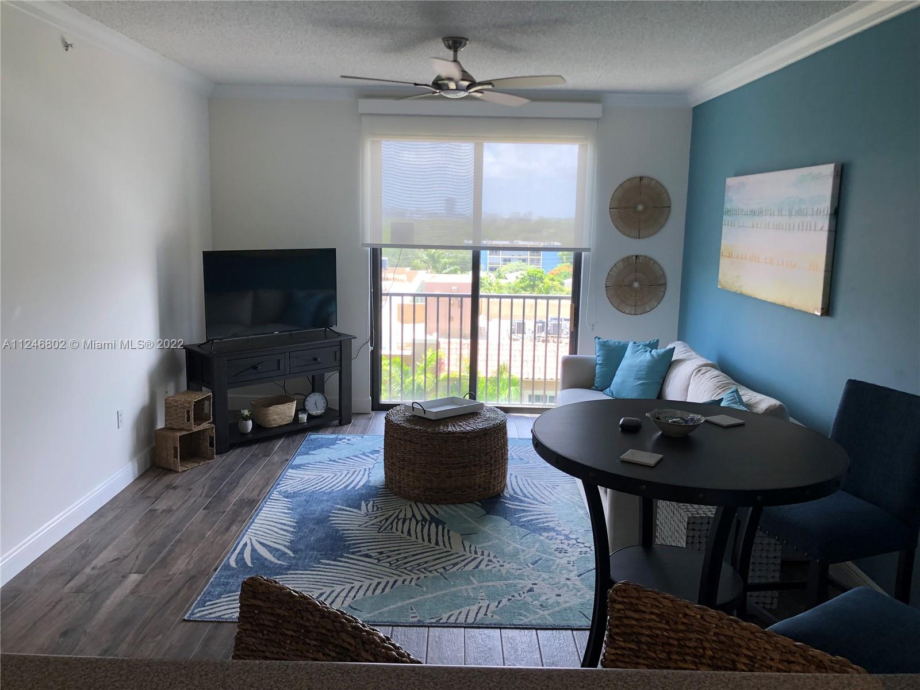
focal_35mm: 28
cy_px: 345
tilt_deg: -9.5
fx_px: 744
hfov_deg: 63.4
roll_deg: -0.6
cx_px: 460
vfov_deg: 49.7
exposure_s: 1/120
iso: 40
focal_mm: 3.99
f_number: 1.8
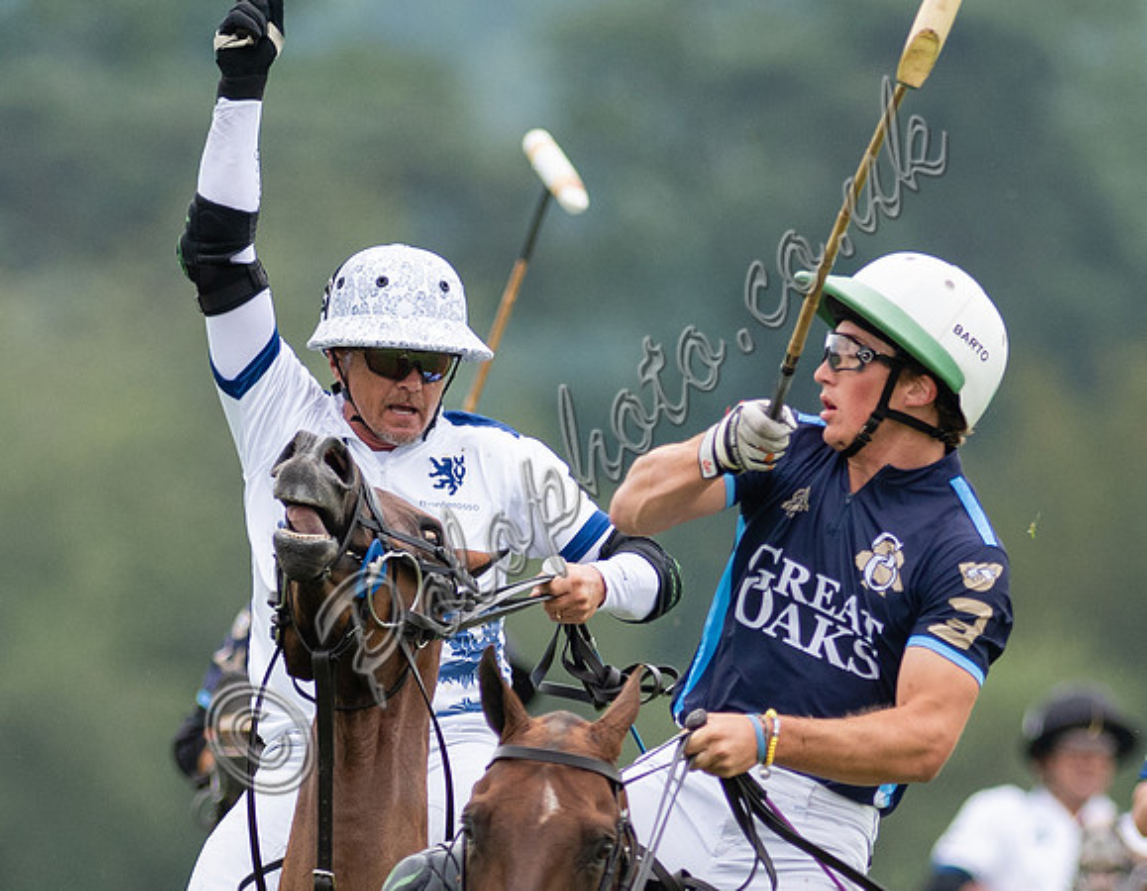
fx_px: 37615
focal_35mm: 1120
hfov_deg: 1.7
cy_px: 1002
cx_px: 781
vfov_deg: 1.4
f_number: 2.8
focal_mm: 300
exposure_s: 1/3200
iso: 400
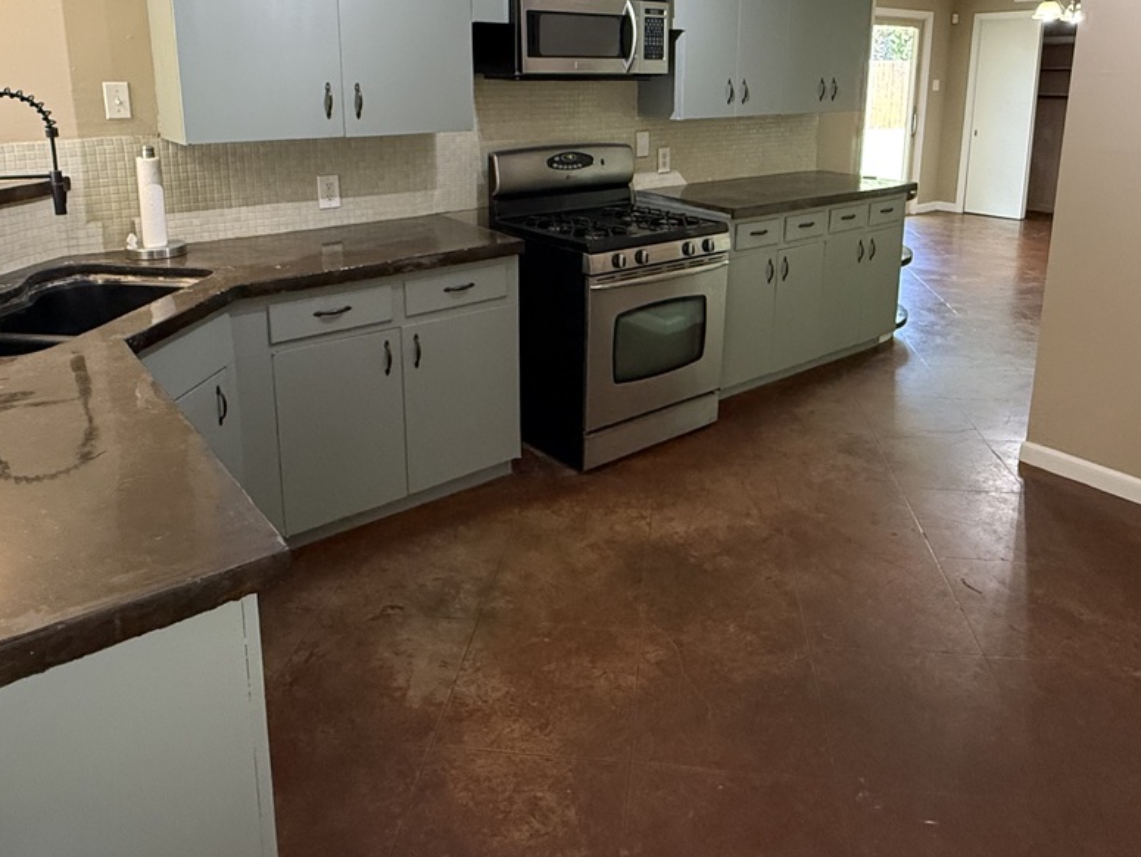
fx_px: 857
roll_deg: -0.7
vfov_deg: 51.4
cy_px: 243
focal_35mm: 26
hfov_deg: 67.2
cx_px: 599
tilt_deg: -11.6
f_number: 2.2
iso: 400
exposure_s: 1/60
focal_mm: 2.22
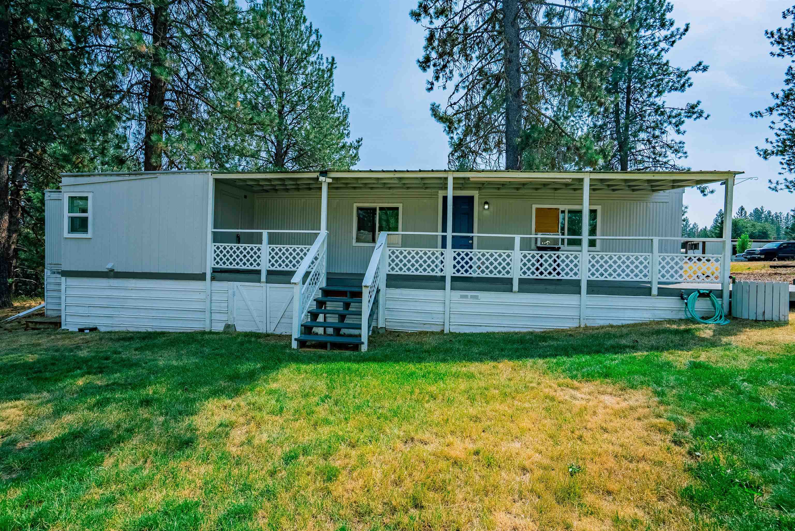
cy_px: 266
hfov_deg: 96.7
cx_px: 398
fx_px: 354
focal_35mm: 16
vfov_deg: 73.8
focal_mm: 16
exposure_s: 1/8000
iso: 400
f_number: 8
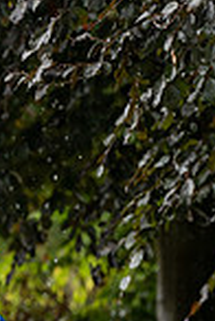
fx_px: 3673
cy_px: 438
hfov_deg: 3.3
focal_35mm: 412
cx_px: -55
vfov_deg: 5.0
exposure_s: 1/1000
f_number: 3.2
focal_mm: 134
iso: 1000
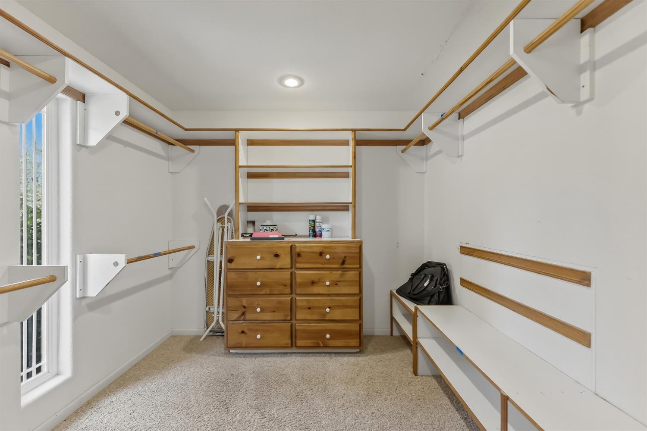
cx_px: 324
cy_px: 216
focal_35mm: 15
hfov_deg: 101.5
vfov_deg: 78.5
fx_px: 264
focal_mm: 14.7
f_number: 3.5
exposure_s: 1/160
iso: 1250
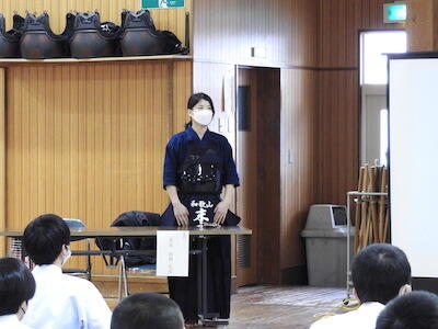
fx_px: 1898
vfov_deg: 9.9
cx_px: 219
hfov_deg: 13.2
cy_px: 164
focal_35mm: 150
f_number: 5.2
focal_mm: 26.9
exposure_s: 1/15
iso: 720
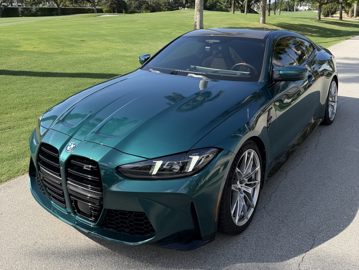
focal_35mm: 24
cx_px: 180
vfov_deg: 56.8
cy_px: 135
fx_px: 249
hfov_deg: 71.6
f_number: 1.78
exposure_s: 1/2801
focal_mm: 6.76
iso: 80
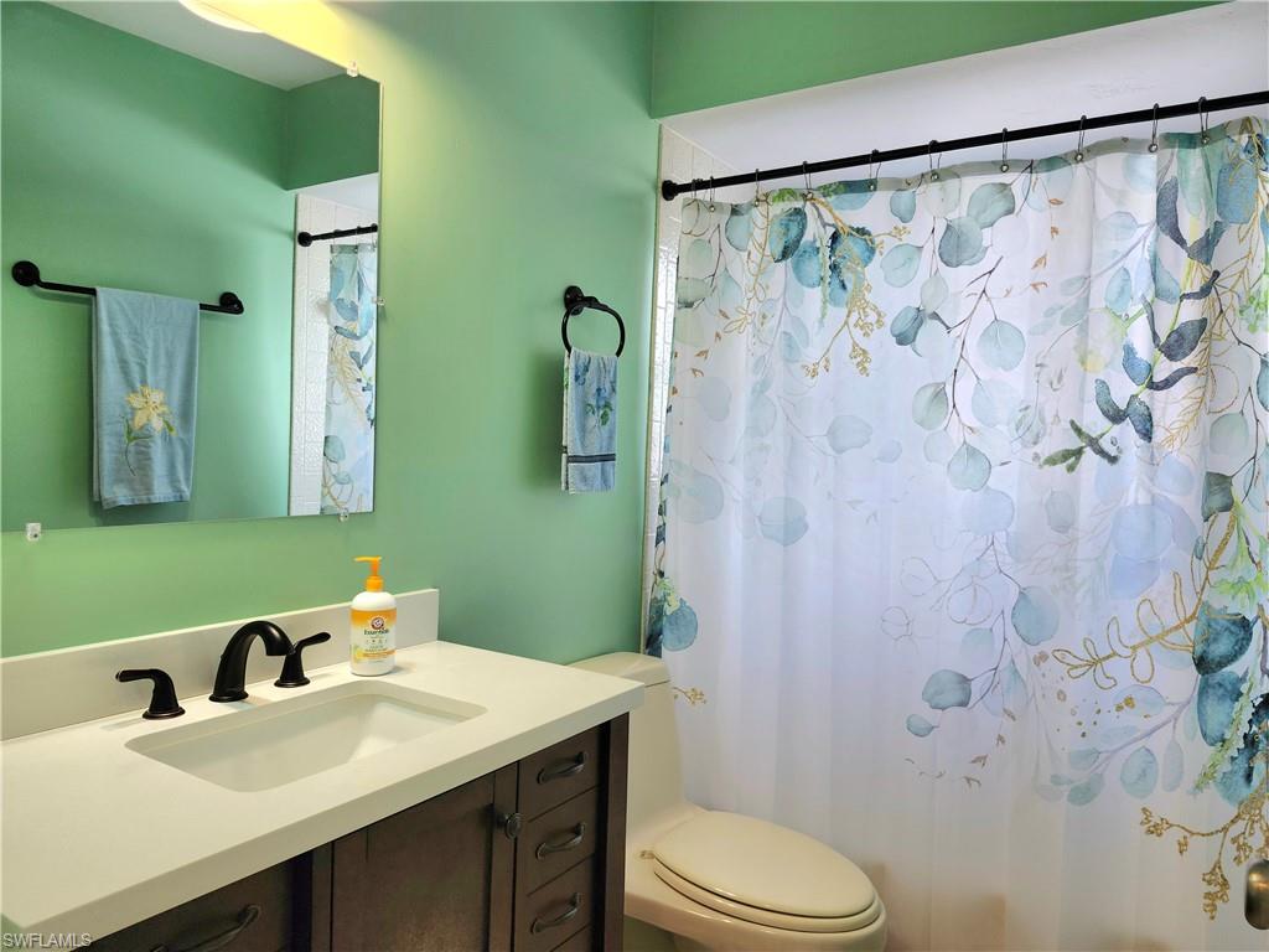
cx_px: 634
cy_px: 476
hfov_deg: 73.9
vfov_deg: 58.9
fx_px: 843
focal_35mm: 23
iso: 80
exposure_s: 1/120
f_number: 1.8
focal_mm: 5.54
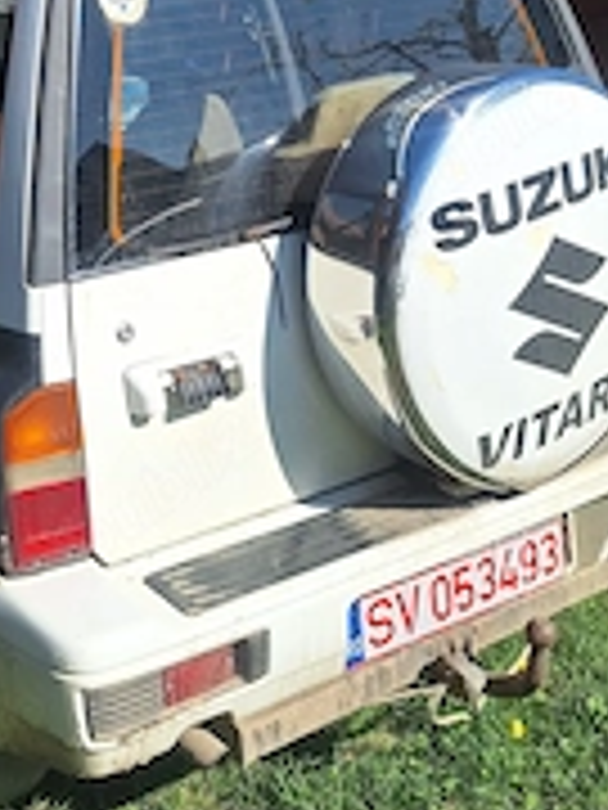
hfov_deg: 27.5
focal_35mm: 51
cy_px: 184
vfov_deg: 36.4
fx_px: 1194
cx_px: 59
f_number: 1.8
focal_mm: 5.54
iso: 40
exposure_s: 1/3484
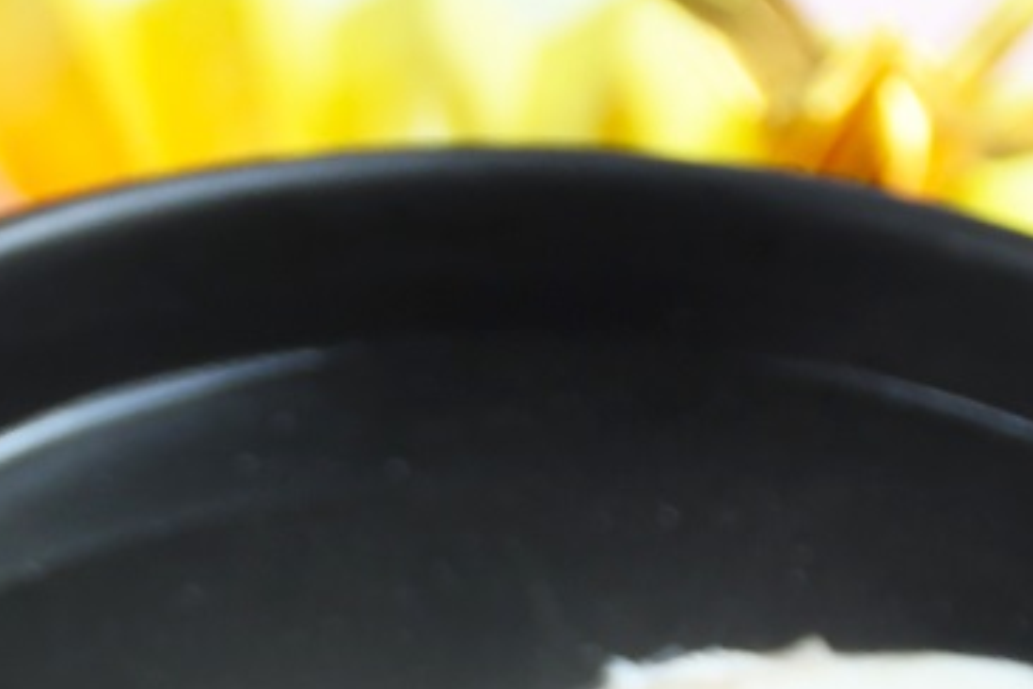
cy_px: 1422
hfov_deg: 6.1
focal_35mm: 334
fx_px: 9583
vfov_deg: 4.1
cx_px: -45
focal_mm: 52
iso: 640
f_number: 5
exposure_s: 1/60
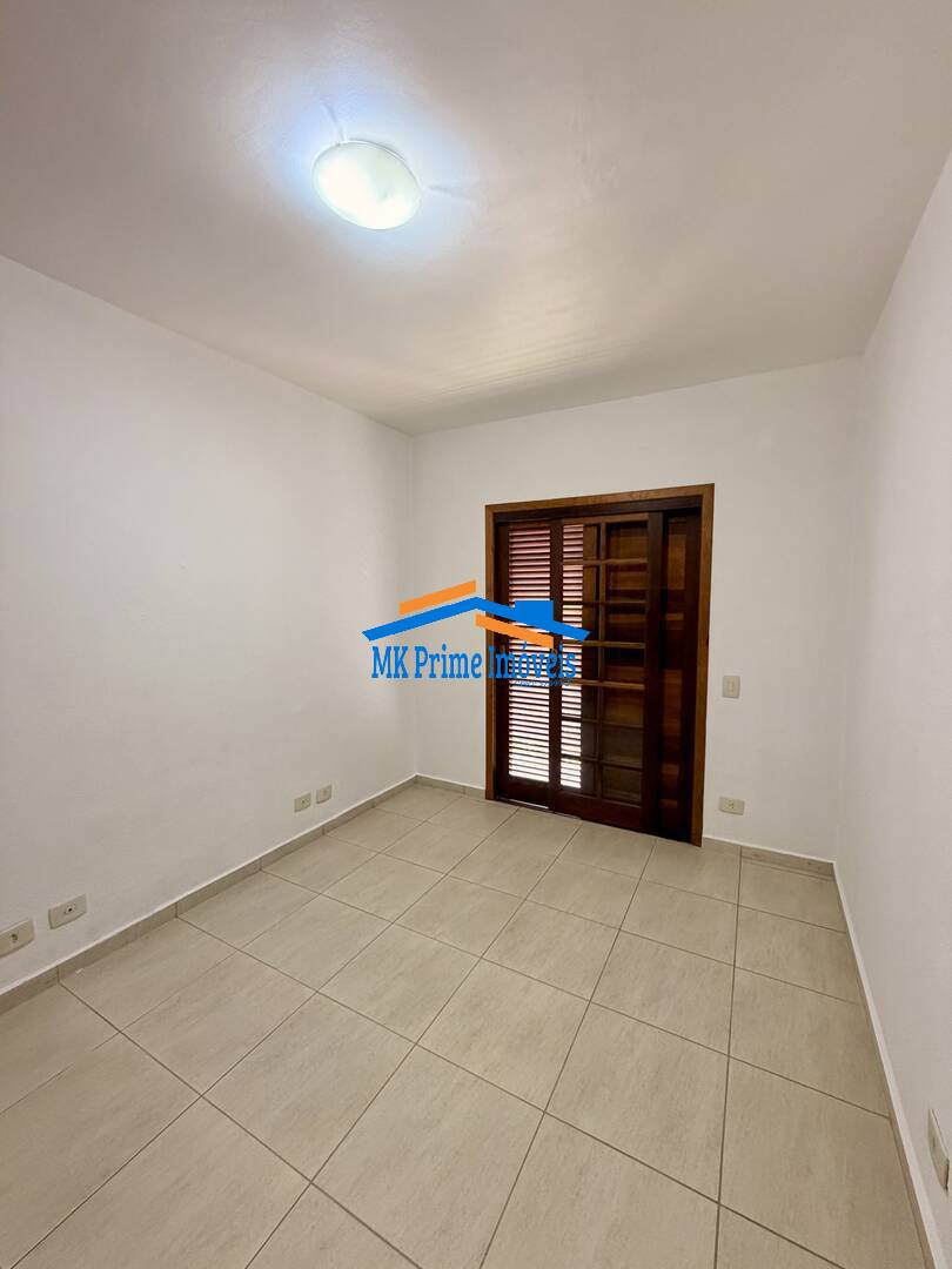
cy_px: 634
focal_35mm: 14
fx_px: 513
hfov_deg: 85.7
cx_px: 476
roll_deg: +0.1
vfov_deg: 102.1
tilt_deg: -4.9
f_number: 2.2
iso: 320
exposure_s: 1/60
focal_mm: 2.22
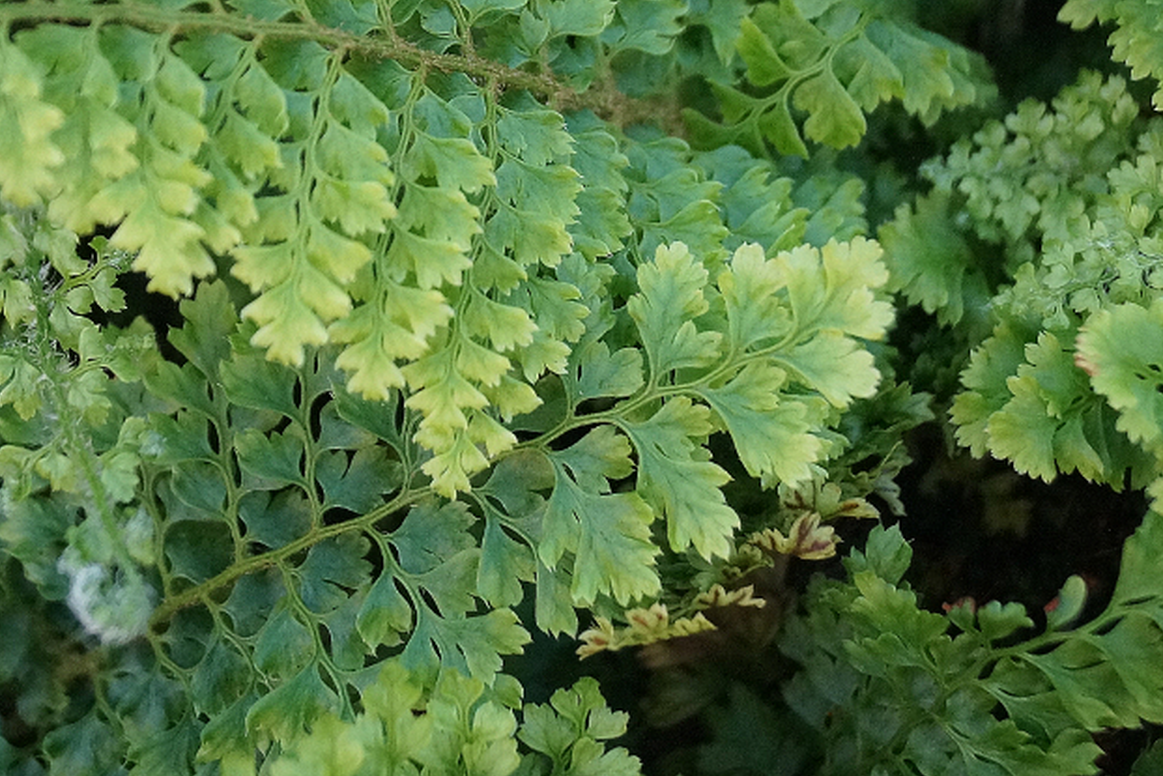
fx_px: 2617
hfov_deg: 25.0
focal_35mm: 81
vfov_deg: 16.6
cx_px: 477
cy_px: 73
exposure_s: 1/160
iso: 2000
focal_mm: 28
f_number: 4.5
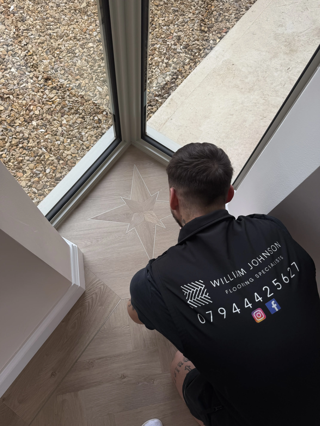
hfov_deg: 56.8
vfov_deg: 71.6
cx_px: 160
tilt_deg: -70.3
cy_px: 213
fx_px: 296
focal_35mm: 24
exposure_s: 1/473
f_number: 1.78
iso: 80
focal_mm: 6.76
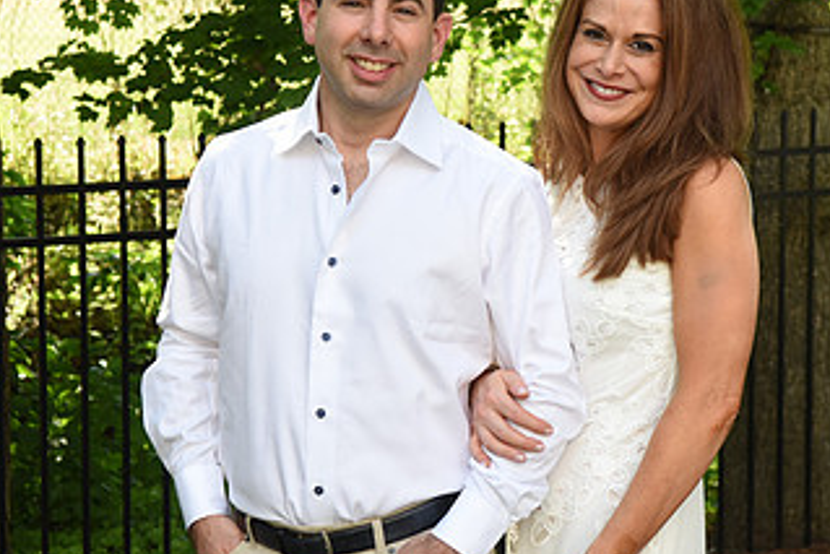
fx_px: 2306
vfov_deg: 13.7
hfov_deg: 20.4
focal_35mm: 100
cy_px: 241
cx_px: 505
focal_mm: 55
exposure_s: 1/250
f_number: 5.6
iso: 400
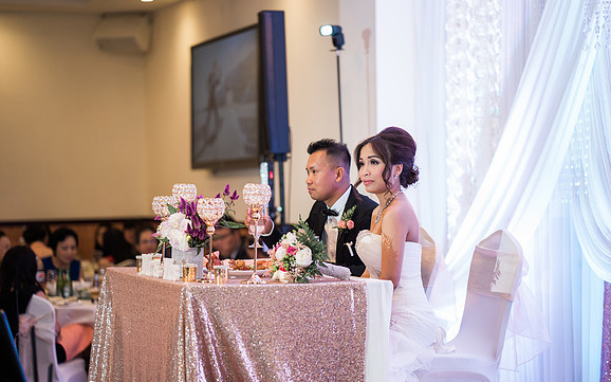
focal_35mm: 87
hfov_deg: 23.8
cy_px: 192
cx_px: 306
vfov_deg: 15.0
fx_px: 1448
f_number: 1.8
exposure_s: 1/200
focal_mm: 85
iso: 640
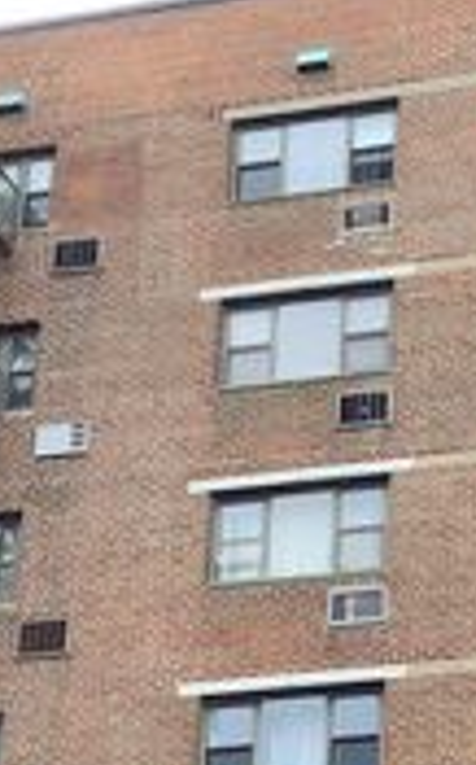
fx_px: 1956
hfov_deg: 13.5
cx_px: 581
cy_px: 811
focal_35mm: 94
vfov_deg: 21.2
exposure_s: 1/205
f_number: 2.4
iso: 25
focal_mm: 3.3
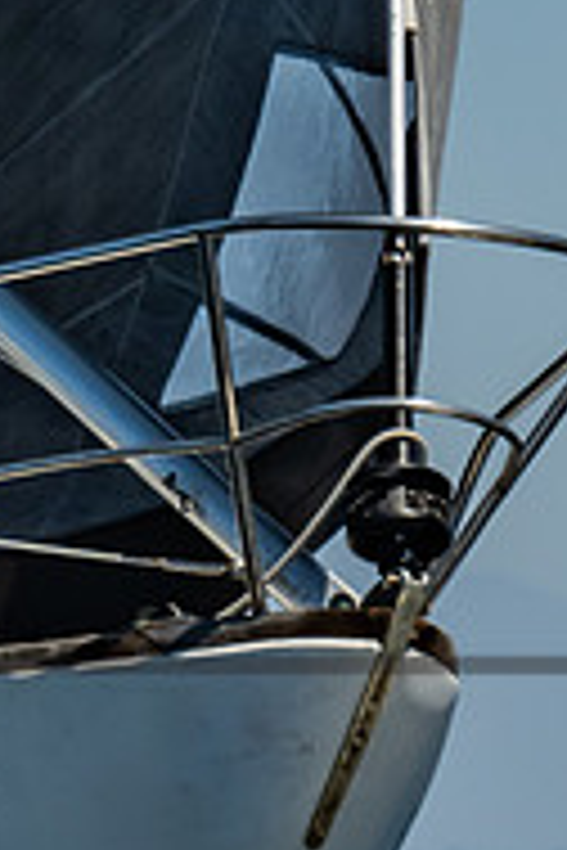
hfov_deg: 1.4
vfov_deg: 2.1
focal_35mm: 962
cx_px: -1506
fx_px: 22725
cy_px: 266
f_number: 6.3
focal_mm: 130
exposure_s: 1/800
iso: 160
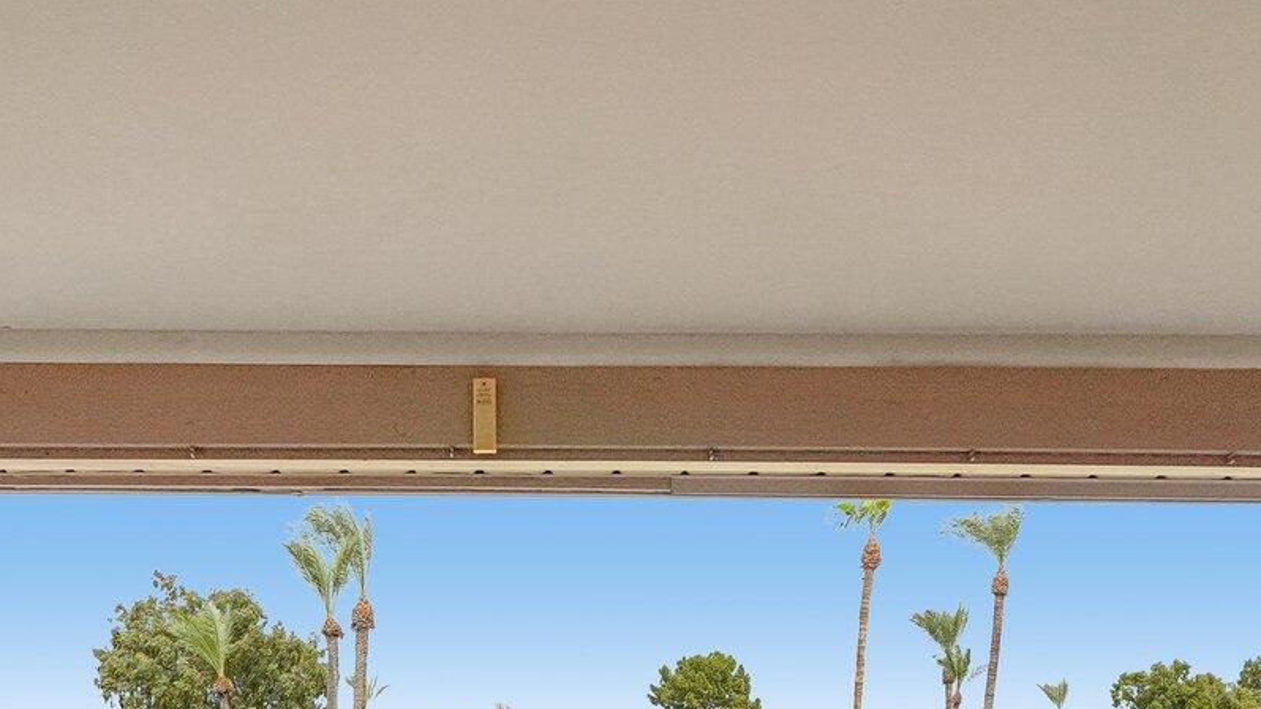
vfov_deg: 24.9
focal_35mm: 44
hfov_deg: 46.0
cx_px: 555
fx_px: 1483
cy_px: 789
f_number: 8
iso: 400
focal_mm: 16.5
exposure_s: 1/1000
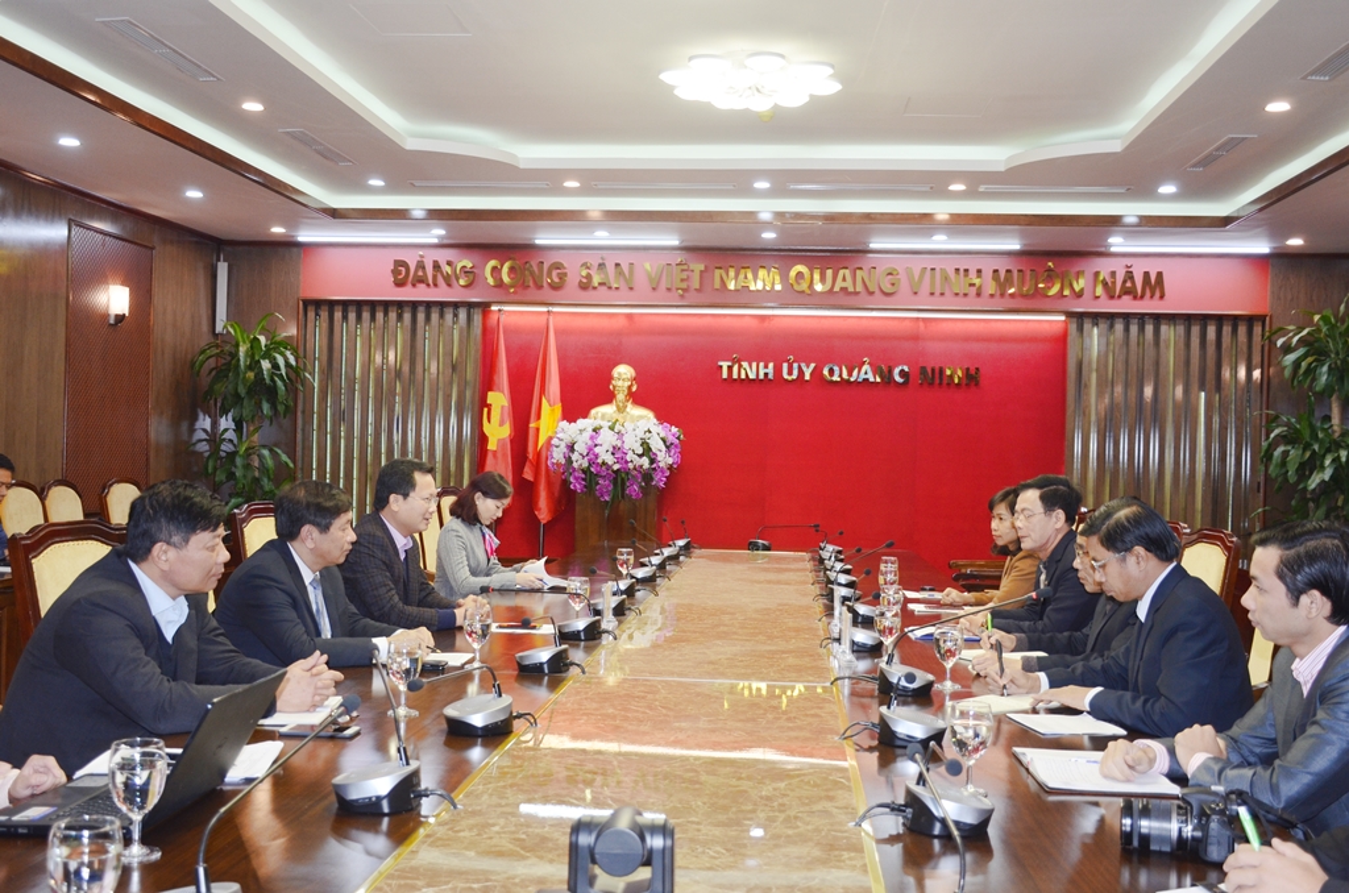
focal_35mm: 34
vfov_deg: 38.2
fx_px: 1290
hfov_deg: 55.2
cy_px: 446
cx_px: 674
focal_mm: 23
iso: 360
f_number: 3.8
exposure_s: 1/125
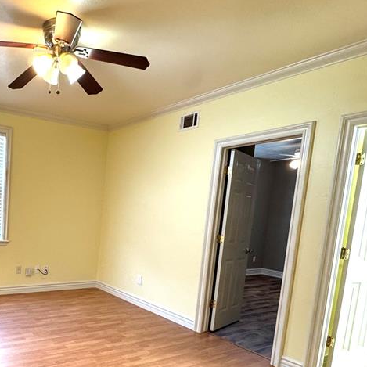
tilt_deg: -6.8
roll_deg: -3.5
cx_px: 63
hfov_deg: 54.2
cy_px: 249
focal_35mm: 27
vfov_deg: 57.6
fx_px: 324
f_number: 2.2
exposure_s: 1/60
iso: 200
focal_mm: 2.22
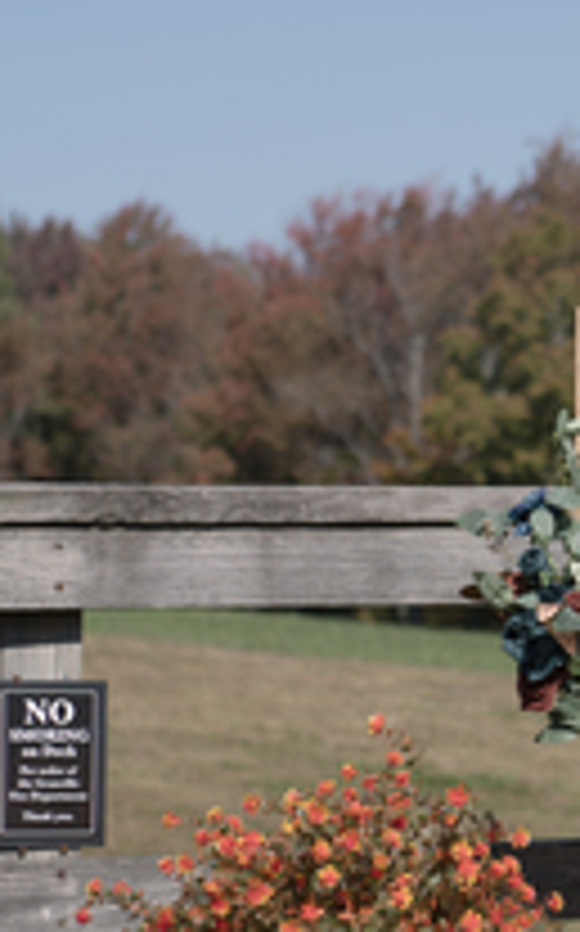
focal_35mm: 207
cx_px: 807
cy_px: 585
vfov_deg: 10.1
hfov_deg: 6.3
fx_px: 5246
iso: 100
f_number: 5
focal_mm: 70
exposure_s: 1/1000
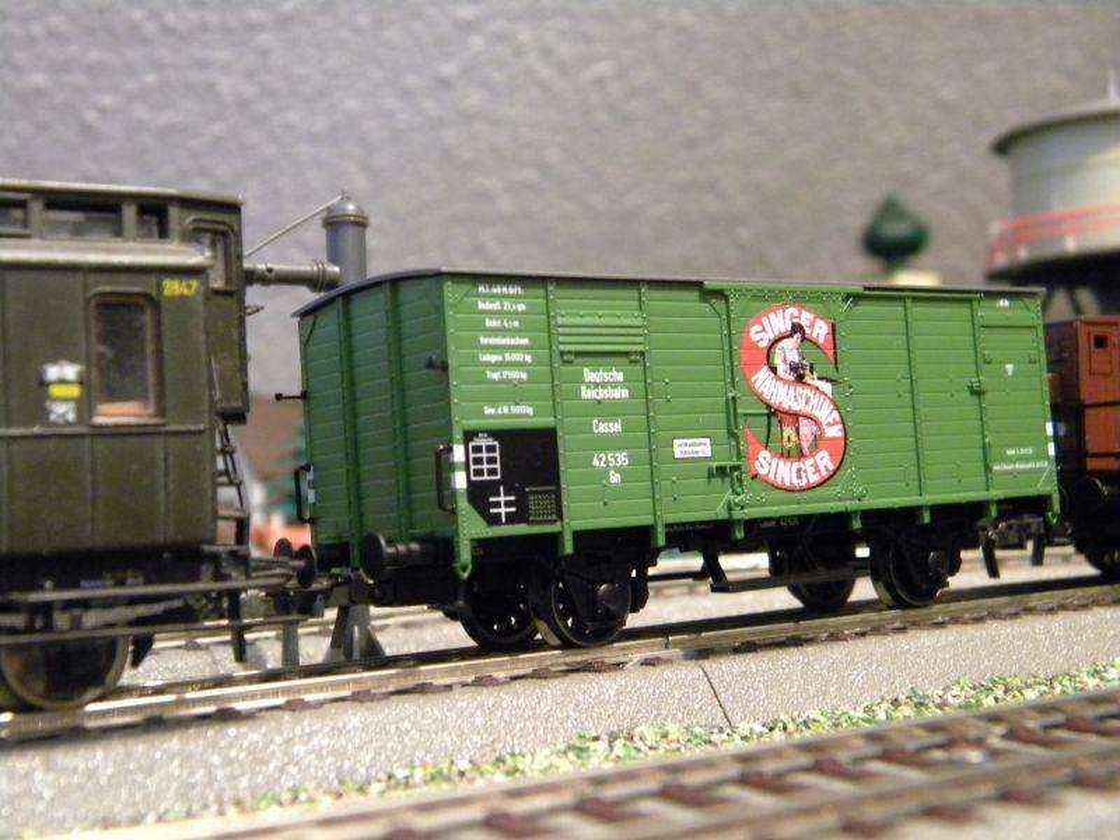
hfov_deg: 40.4
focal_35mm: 47
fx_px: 1521
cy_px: 420
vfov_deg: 30.9
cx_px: 560
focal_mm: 8.6
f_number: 3.9
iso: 800
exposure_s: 1/3.3
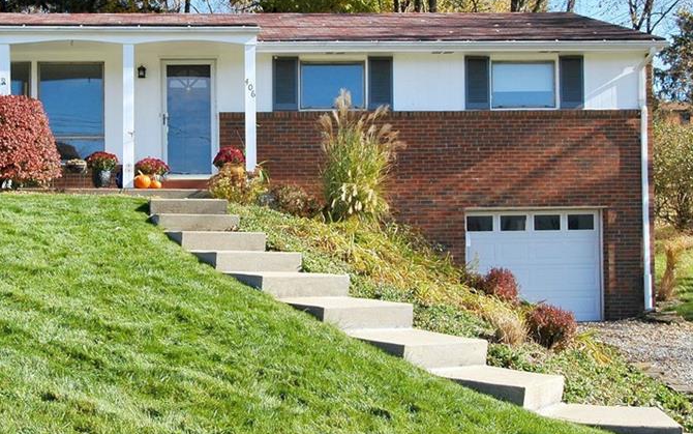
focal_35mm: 56
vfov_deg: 23.1
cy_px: 149
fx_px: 1058
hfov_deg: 36.1
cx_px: 264
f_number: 10
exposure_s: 1/200
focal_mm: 24
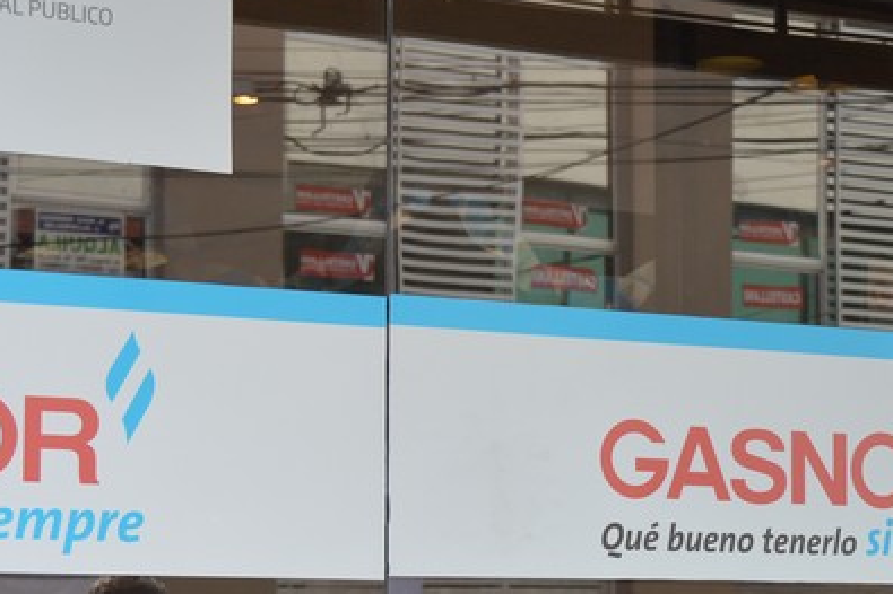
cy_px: 463
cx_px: 502
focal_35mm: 96
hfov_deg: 21.2
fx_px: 2380
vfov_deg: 14.2
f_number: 5.6
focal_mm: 28
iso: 320
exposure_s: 1/125
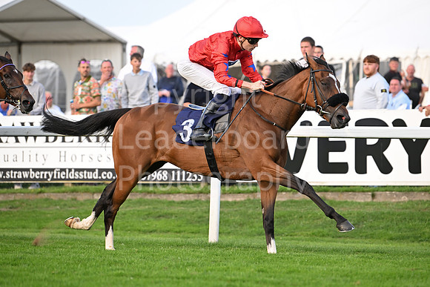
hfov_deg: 10.3
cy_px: 144
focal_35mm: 200
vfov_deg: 6.9
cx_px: 215
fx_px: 2389
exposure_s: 1/2000
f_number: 4
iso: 1250
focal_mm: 200
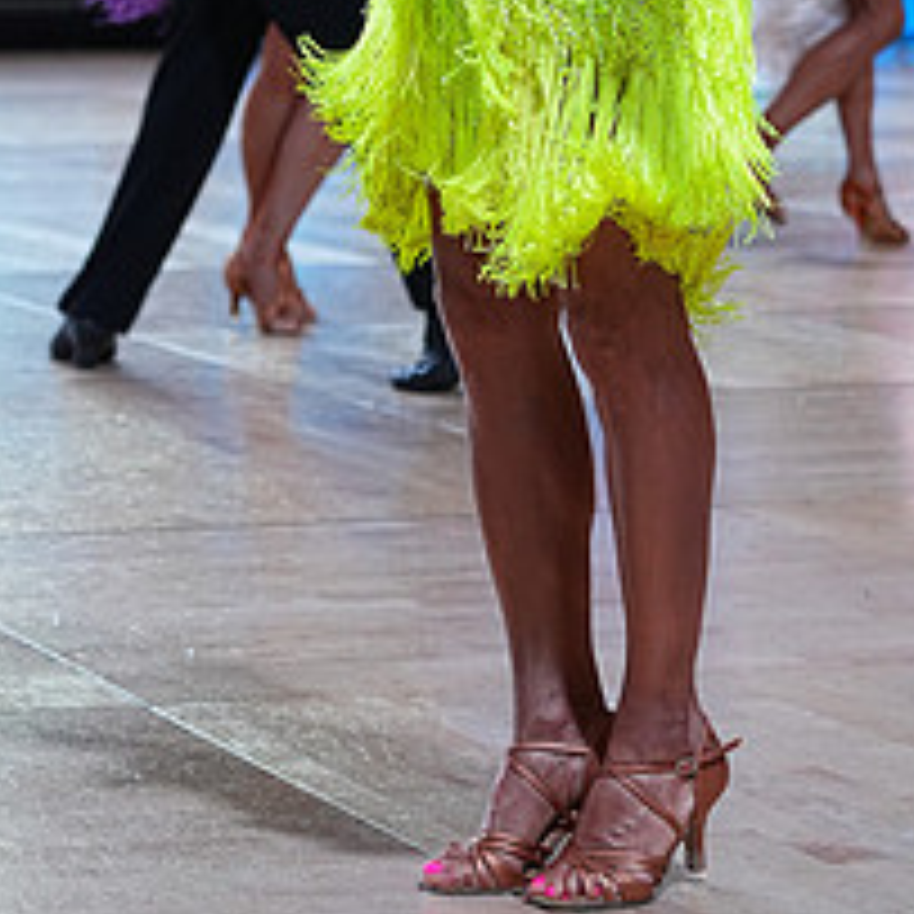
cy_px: -315
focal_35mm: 170
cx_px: 56
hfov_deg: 10.2
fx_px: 5078
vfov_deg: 10.1
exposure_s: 1/500
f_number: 4
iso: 1000
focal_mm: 70
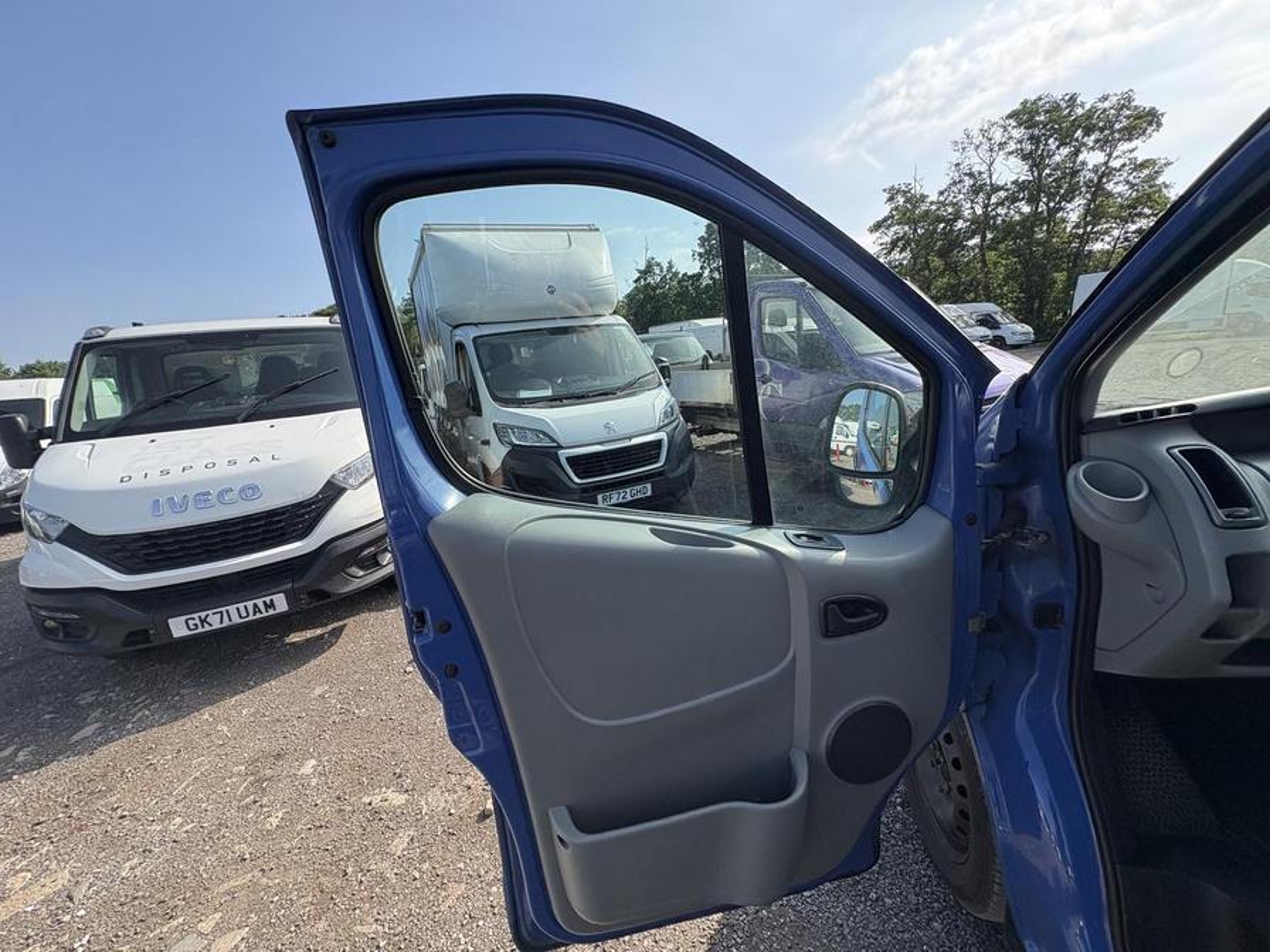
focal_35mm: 14
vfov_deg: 85.7
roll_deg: +5.3
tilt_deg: -13.8
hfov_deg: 102.1
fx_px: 514
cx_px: 635
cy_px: 476
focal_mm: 2.22
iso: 64
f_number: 2.2
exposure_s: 1/980
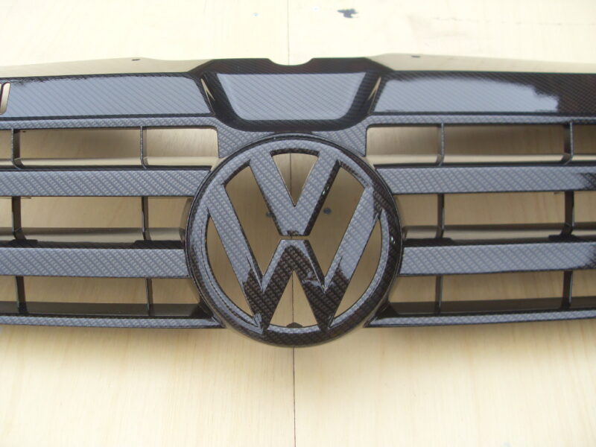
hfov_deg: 52.6
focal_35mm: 35
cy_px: 224
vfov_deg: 40.7
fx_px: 603
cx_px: 298
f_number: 2.8
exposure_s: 1/125
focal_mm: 6.3
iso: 80
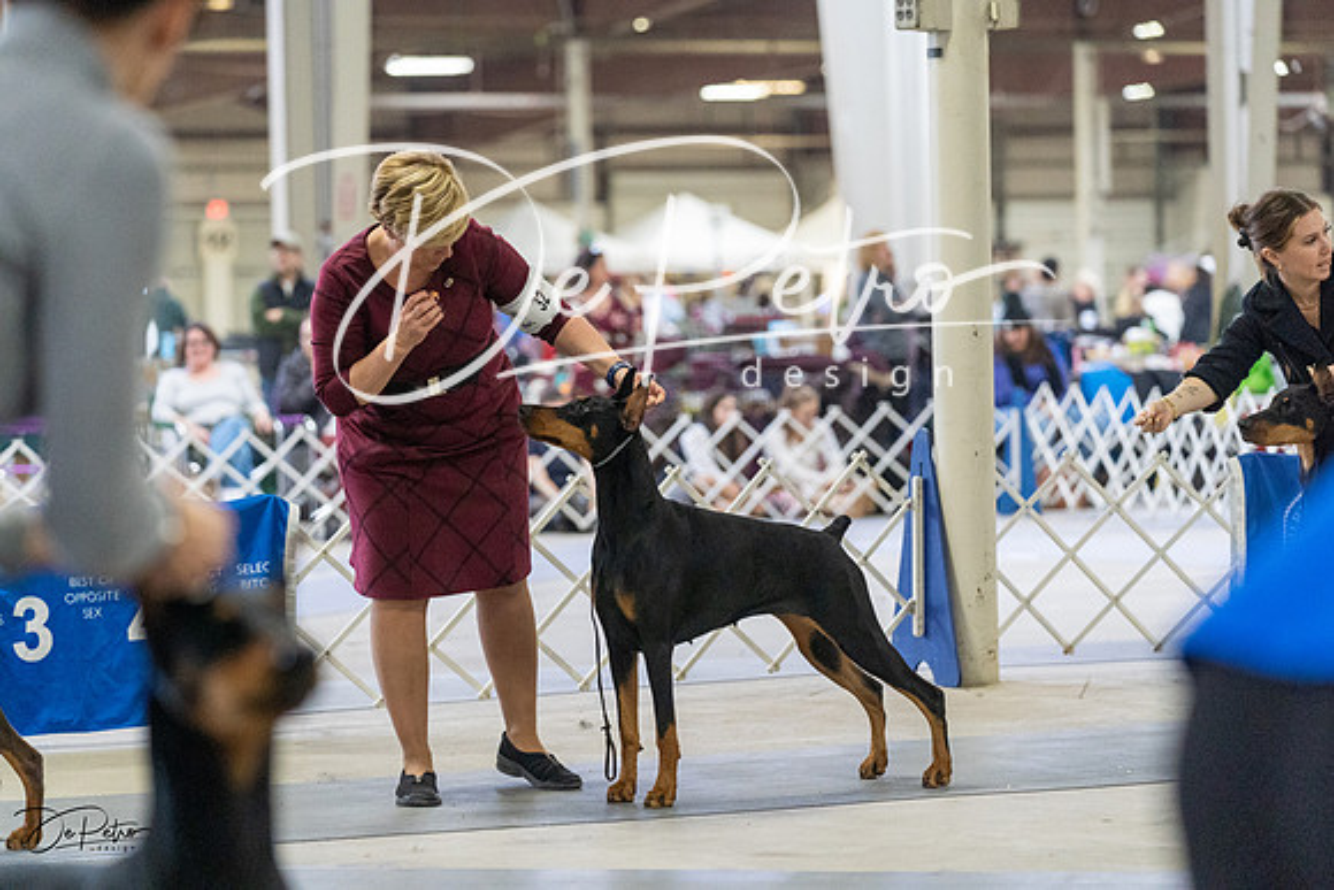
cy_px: 445
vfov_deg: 9.8
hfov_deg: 14.7
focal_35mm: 140
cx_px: 667
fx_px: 5189
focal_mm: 140
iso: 6400
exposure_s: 1/320
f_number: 3.5
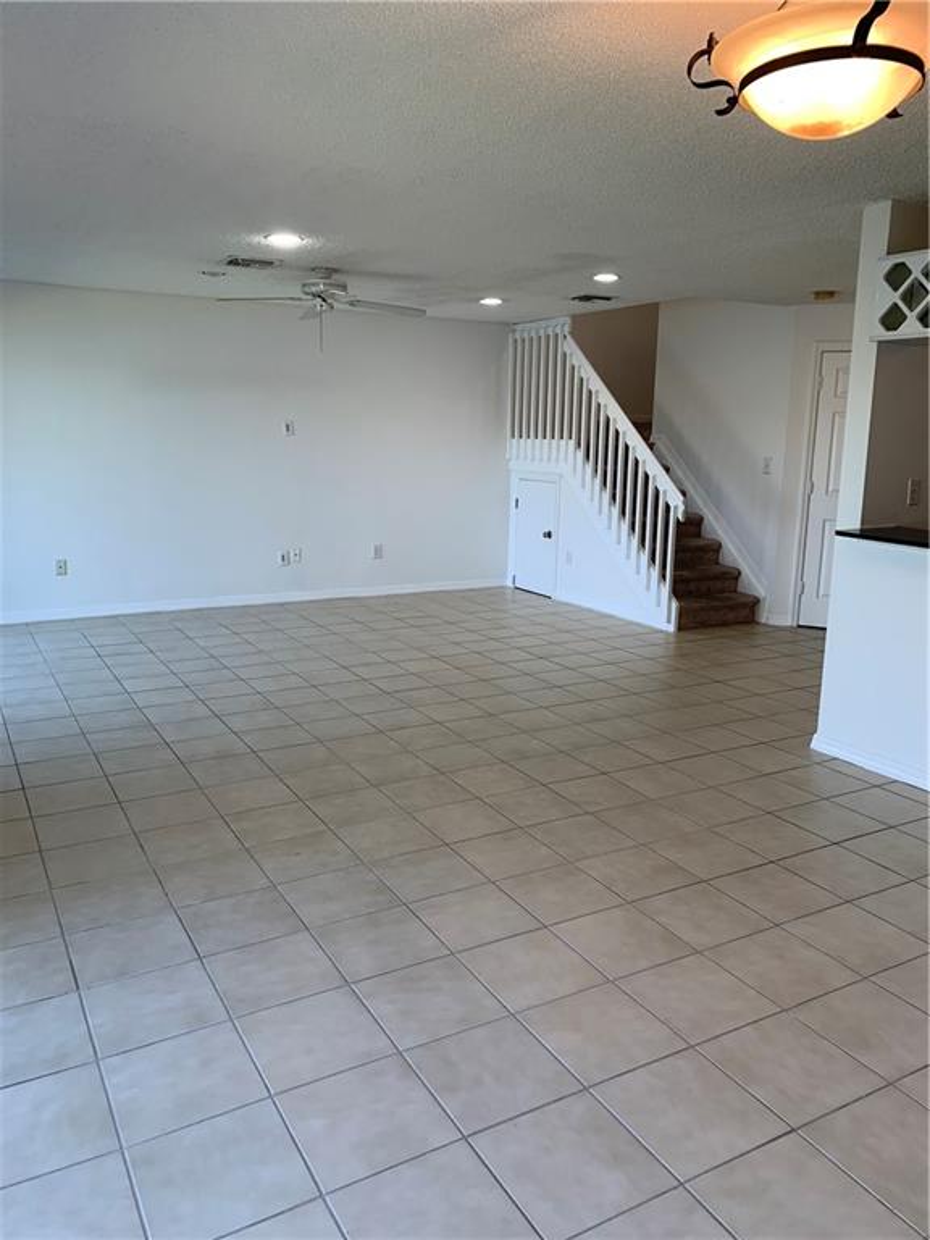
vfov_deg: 67.3
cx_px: 465
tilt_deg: -8.7
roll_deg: -1.2
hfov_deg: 53.1
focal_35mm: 26
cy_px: 620
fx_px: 931
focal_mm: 4.25
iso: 50
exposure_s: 1/120
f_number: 1.8
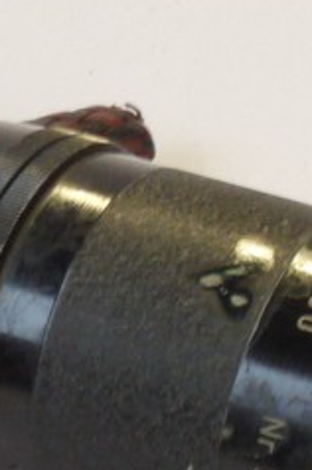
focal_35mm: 315
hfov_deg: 4.3
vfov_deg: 6.5
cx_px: -296
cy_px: 265
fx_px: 4107
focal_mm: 30
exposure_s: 1/13
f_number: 14
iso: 800
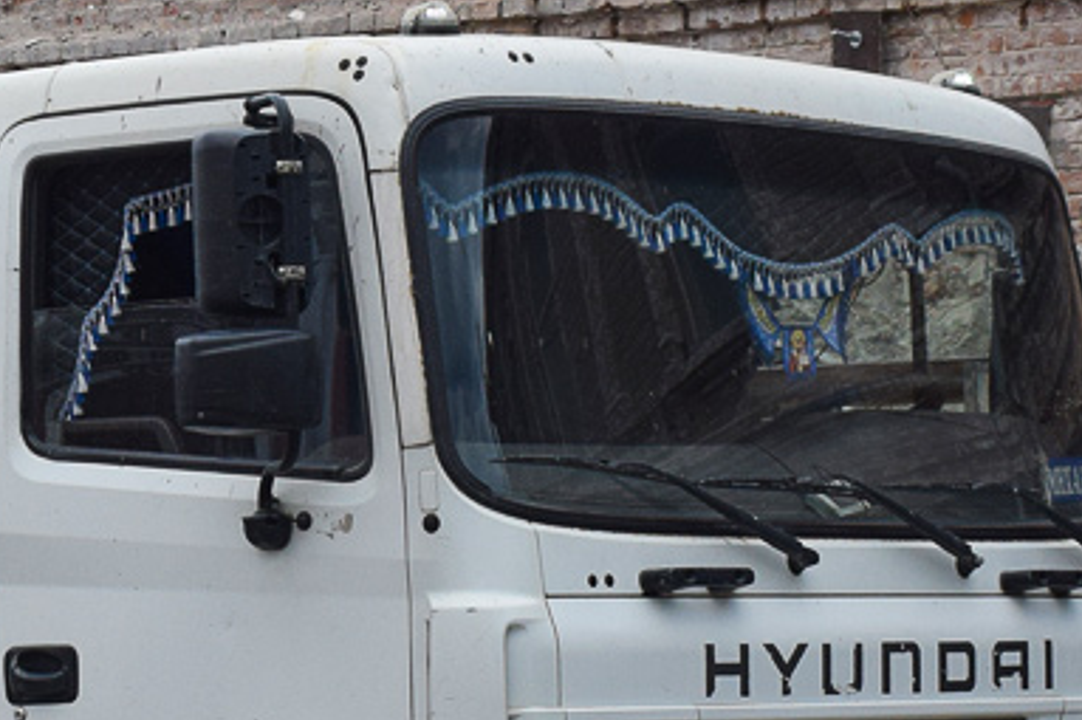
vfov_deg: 9.7
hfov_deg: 14.3
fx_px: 4236
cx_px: -62
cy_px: 435
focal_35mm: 141
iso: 400
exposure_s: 1/640
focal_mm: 30
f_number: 6.3
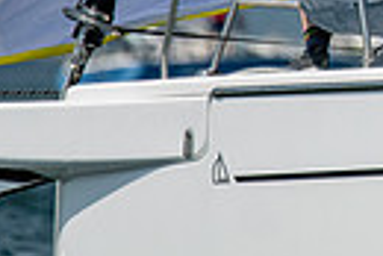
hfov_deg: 1.0
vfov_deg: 0.7
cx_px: 725
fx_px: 21418
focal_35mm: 2011
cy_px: -163
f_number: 4
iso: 200
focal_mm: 300
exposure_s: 1/6400
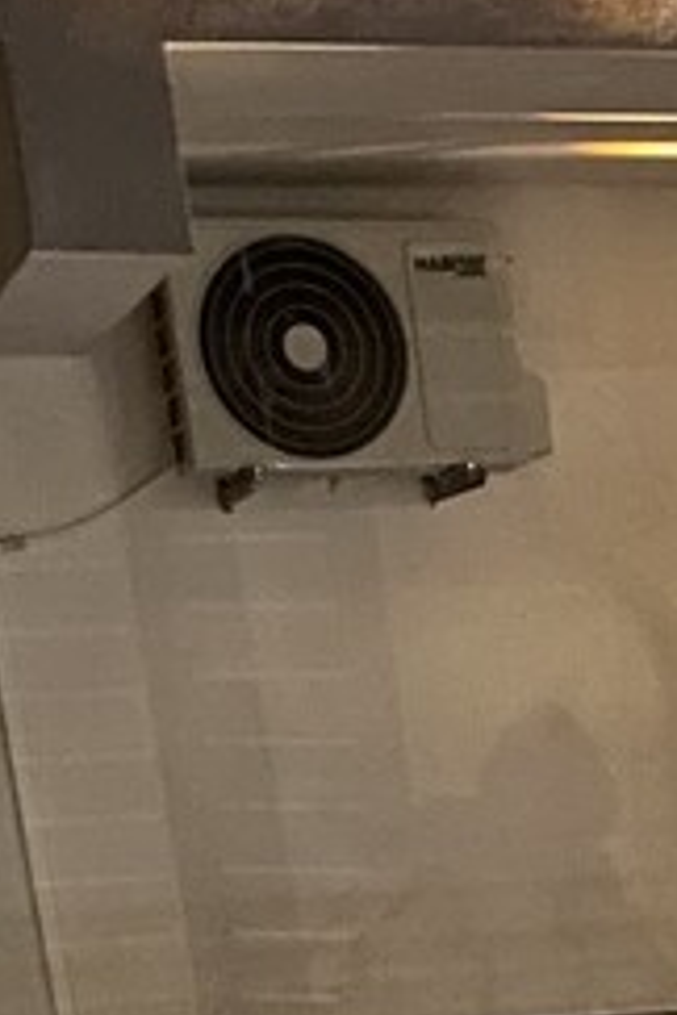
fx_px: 3215
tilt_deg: -19.7
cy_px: 1917
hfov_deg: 11.1
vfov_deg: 15.1
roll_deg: +4.1
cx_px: 1262
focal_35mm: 114
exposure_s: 1/4
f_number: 1.8
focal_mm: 4.25
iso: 640
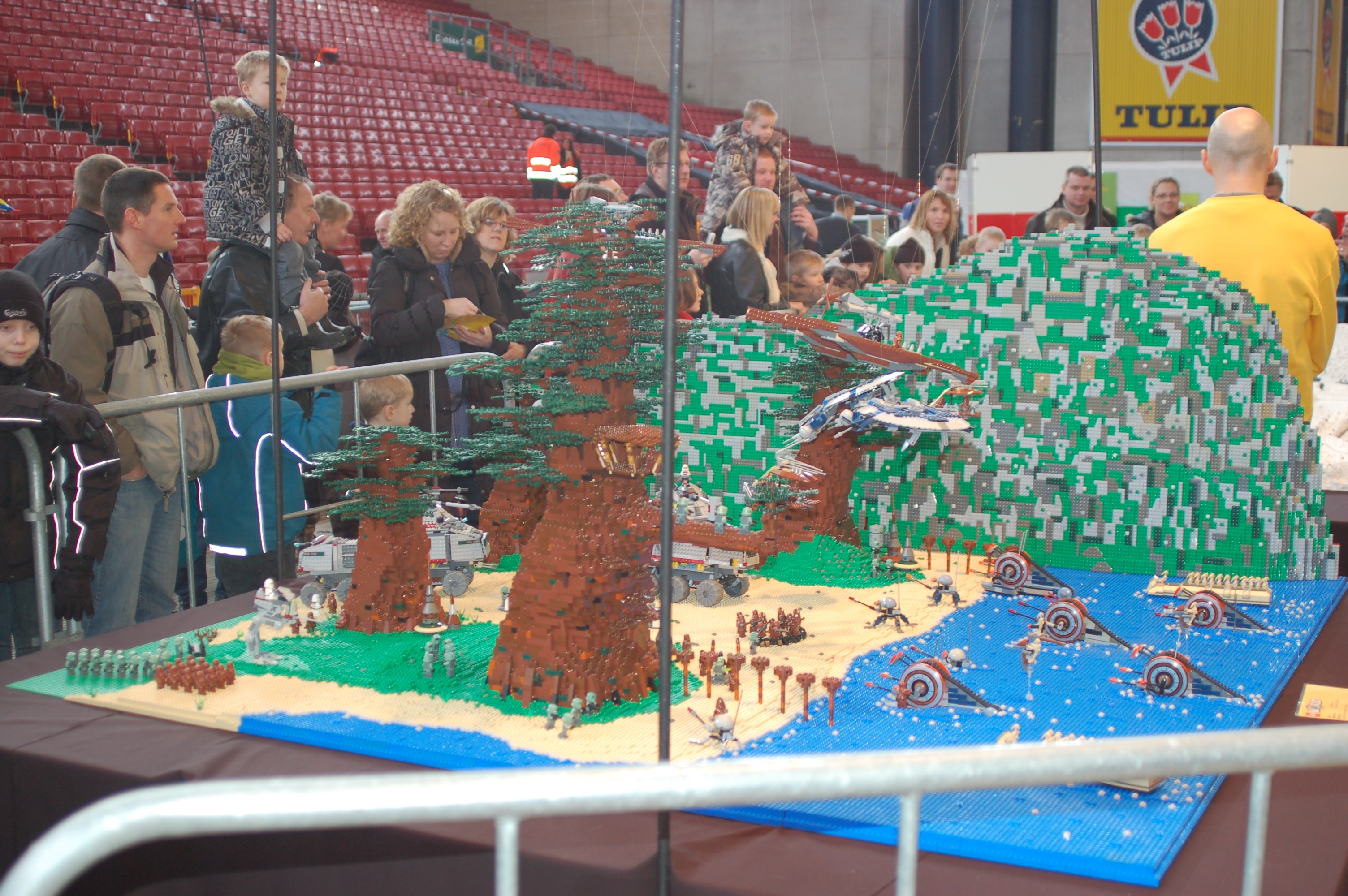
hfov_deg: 41.1
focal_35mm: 48
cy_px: 448
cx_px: 674
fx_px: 1796
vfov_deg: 28.0
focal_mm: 32
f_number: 3
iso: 400
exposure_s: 1/60
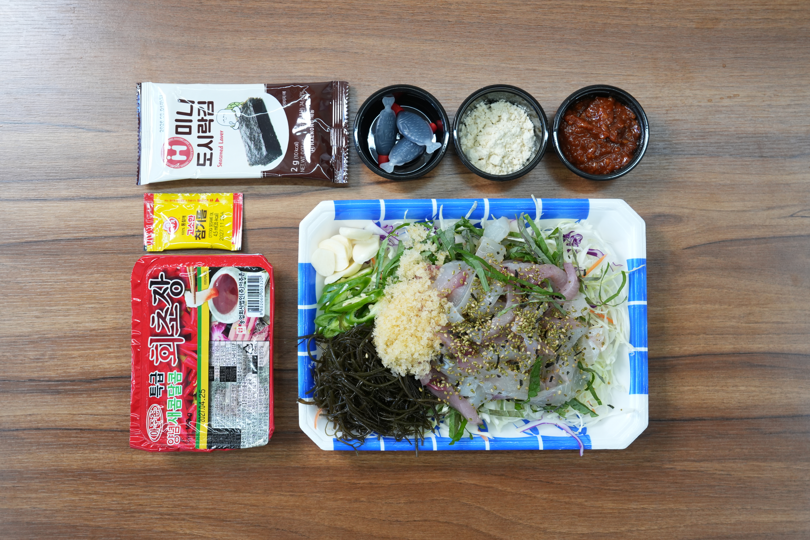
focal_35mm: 38
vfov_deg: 35.1
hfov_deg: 50.7
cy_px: 270
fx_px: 855
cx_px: 405
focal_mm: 38
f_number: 5.6
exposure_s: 1/125
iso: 1000
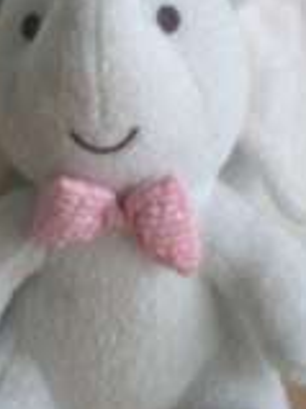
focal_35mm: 93
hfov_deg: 15.8
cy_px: 203
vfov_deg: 21.1
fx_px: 1098
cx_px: 100
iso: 213
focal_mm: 6.3
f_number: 3.1
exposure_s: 1/7.9
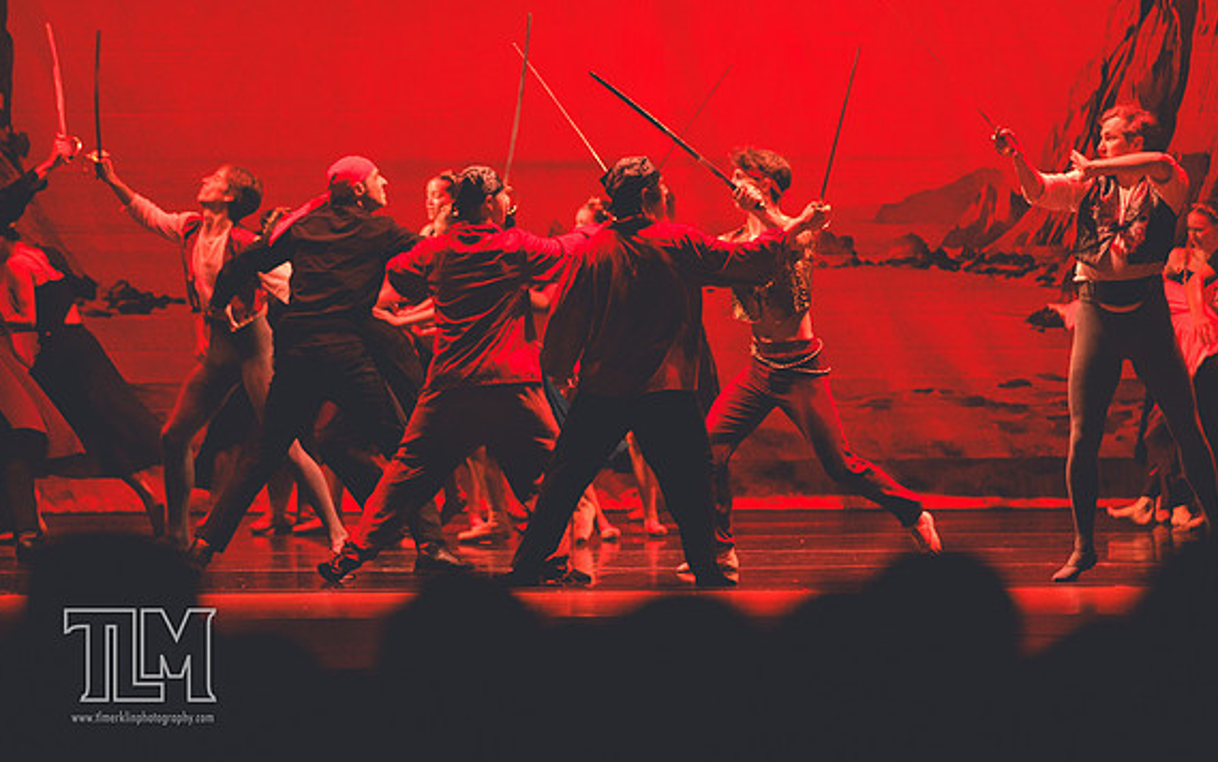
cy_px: 409
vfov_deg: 6.8
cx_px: 606
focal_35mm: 194
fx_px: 6442
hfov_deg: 10.8
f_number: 2.8
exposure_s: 1/500
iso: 10000
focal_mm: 125
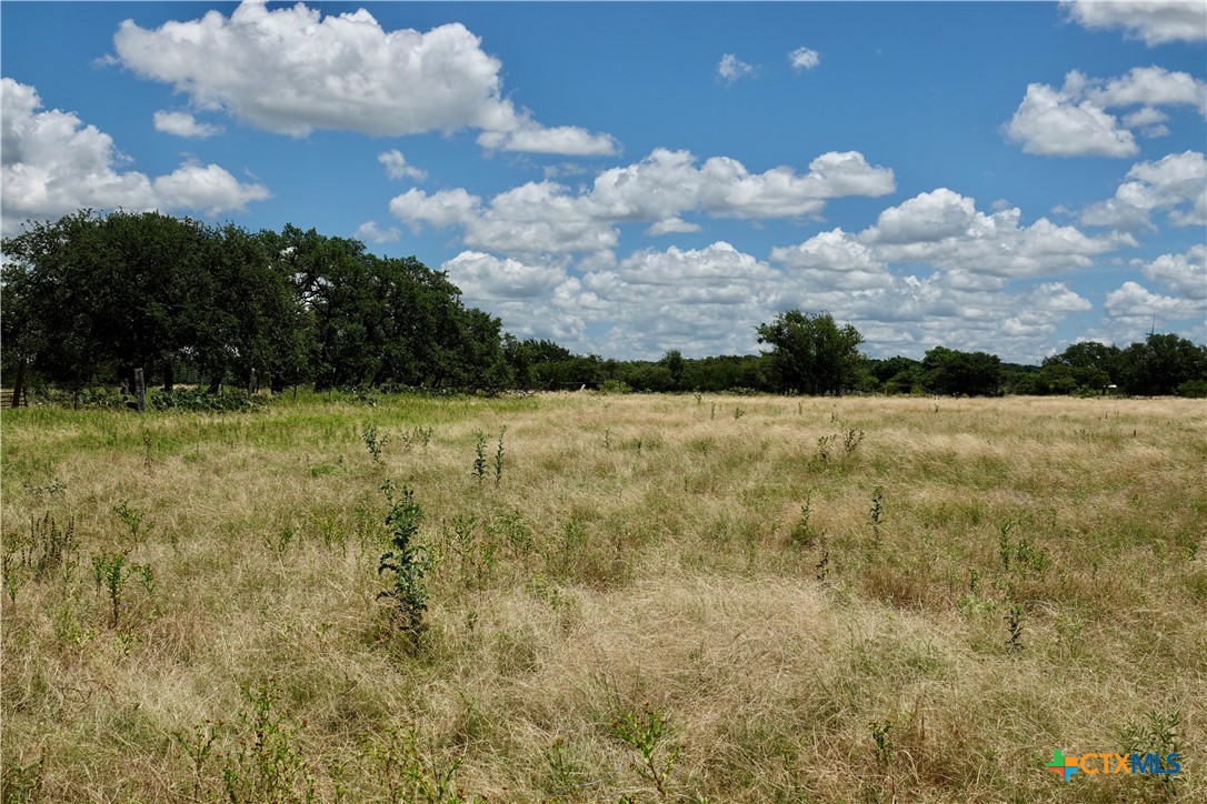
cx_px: 604
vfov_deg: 33.4
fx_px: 1341
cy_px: 402
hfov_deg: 48.5
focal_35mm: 40
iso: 100
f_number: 5
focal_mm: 14.65
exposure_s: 1/1000
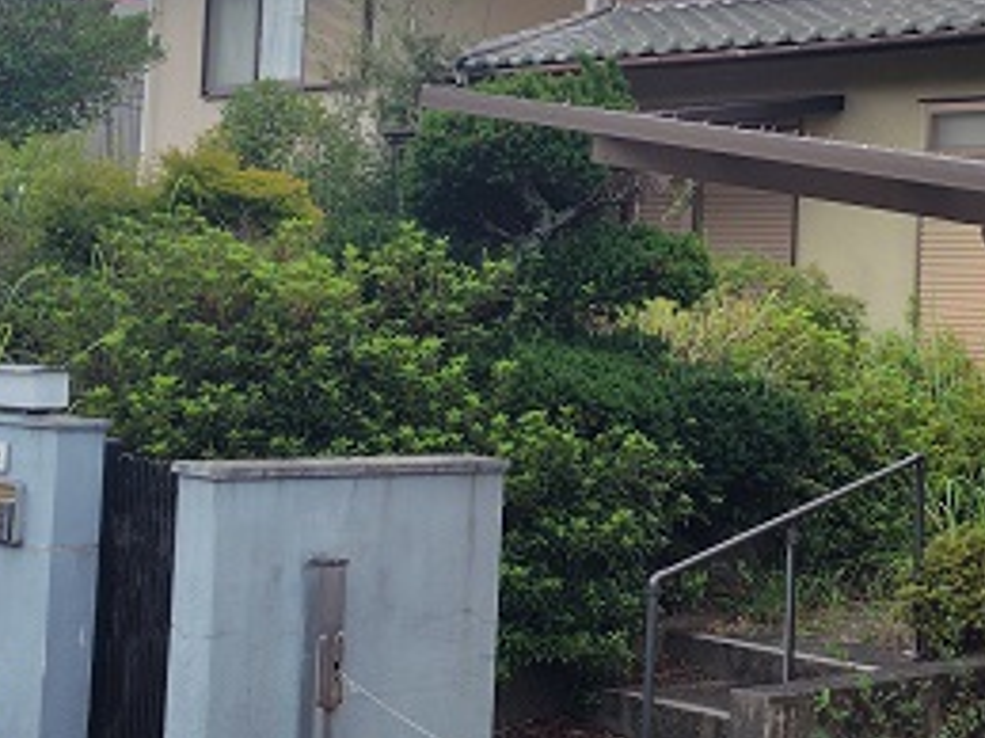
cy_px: 194
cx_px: 696
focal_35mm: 71
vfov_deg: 20.6
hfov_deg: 27.2
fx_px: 2019
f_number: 1.9
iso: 50
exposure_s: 1/1011
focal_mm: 5.6
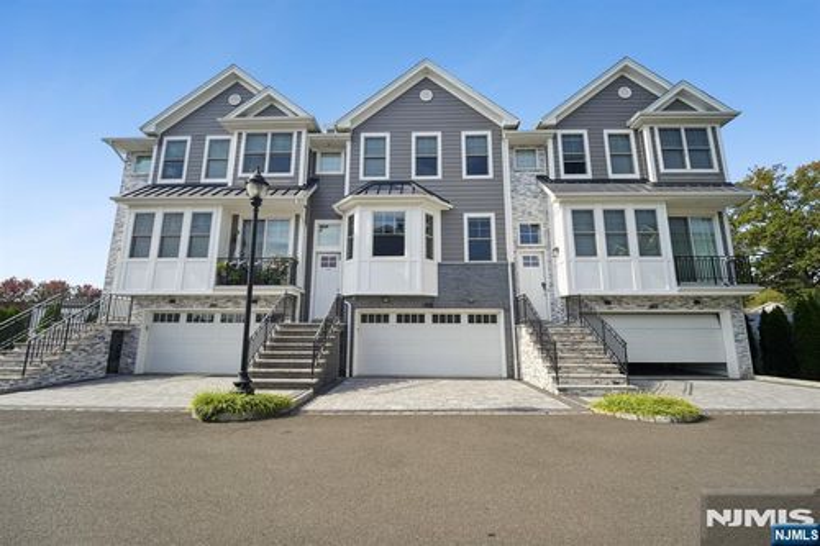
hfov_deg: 104.3
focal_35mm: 14
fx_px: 319
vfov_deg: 81.2
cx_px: 410
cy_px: 273
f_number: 7.1
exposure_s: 1/100
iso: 100
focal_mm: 14
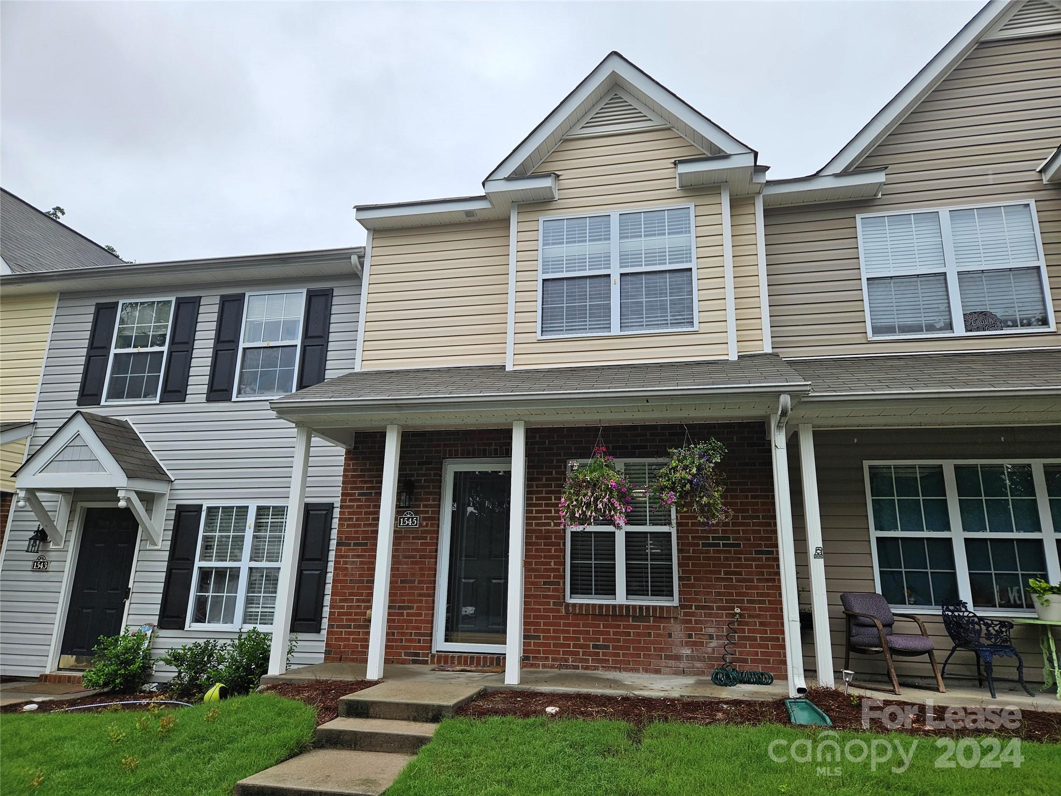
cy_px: 398
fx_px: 705
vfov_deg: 58.9
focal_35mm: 23
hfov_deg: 73.9
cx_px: 530
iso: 32
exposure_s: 1/532
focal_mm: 5.4
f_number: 1.8
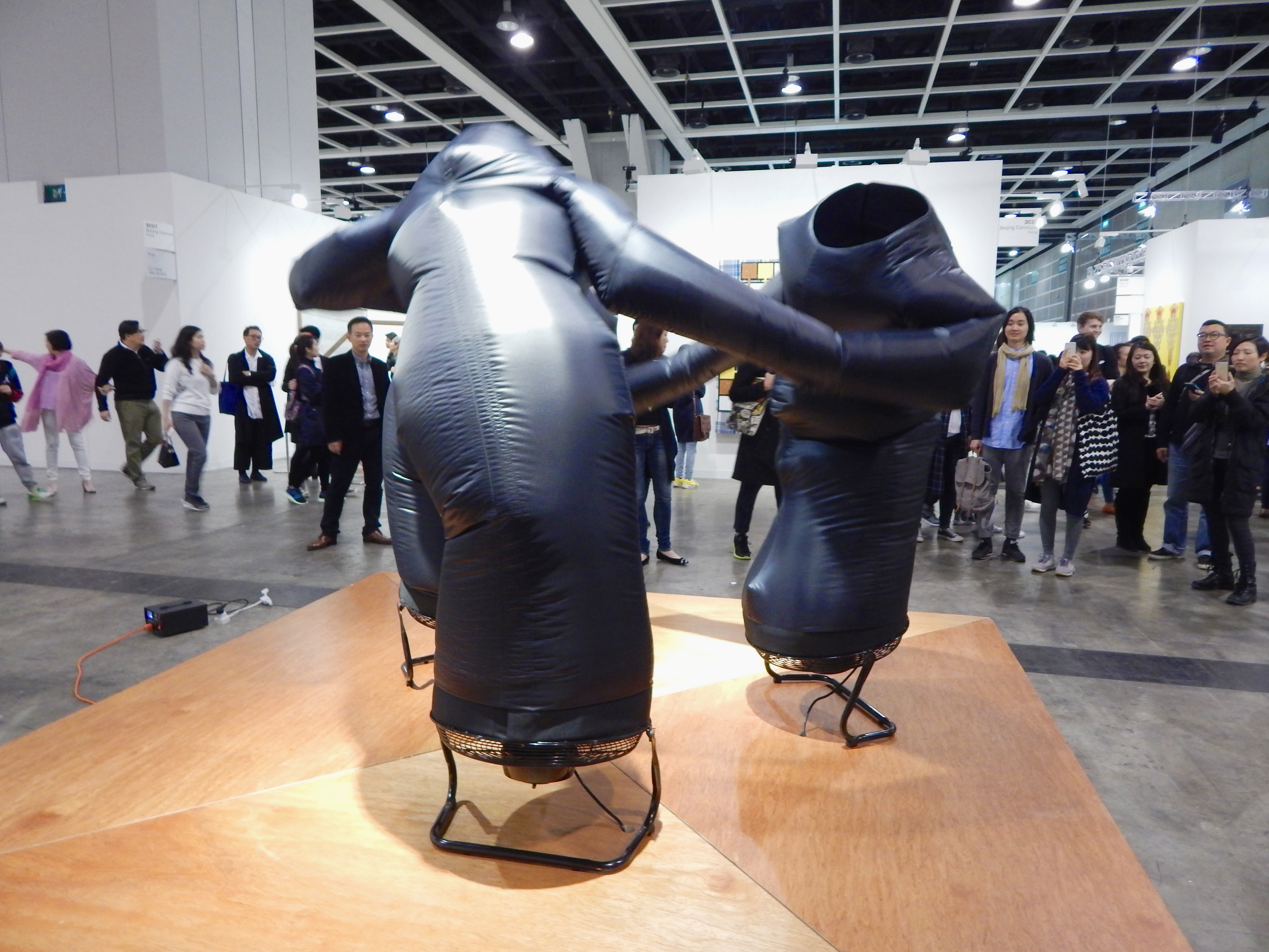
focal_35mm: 22
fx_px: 807
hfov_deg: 76.4
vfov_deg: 61.1
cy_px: 476
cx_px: 634
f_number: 3
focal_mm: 4
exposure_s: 1/30
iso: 320
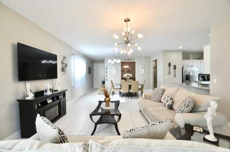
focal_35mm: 15
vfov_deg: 77.0
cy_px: 76
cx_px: 115
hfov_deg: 100.6
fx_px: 96
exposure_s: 1/125
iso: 320
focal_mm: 10
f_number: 5.6
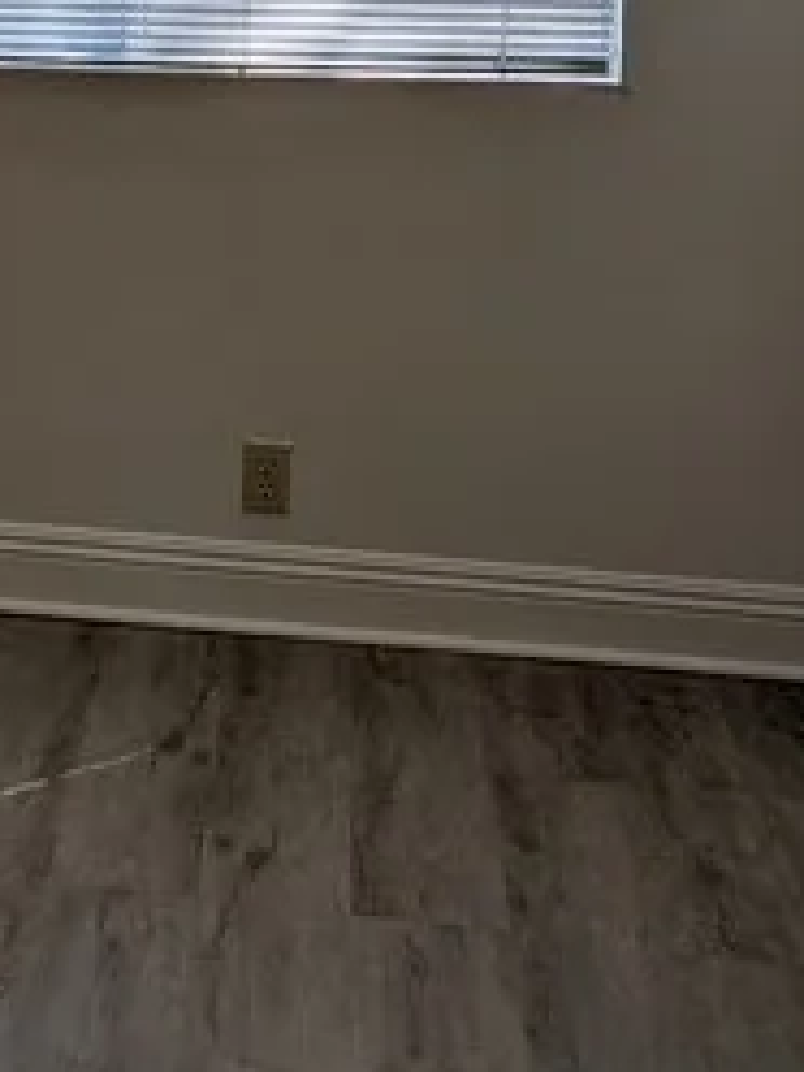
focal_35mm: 99
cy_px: -93
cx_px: -707
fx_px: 3066
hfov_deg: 13.3
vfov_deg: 19.1
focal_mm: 6.9
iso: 23
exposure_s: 1/135
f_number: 1.68
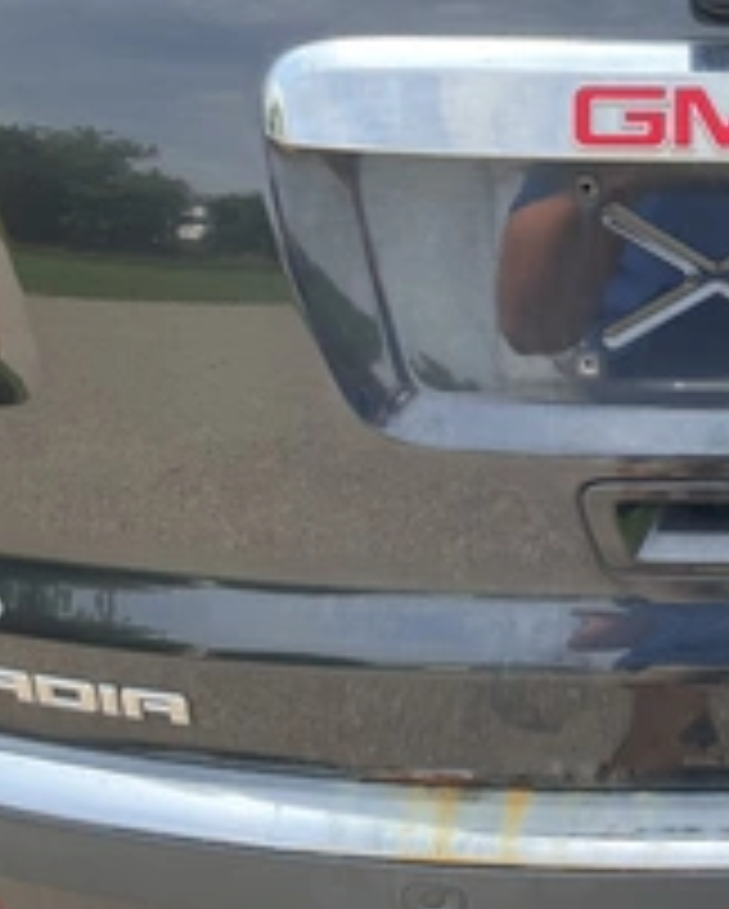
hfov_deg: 25.7
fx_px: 1508
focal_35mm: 56
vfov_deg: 33.5
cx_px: 742
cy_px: 450
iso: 25
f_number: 1.8
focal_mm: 3
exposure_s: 1/383
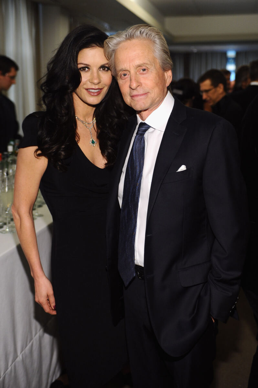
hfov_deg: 28.0
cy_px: 194
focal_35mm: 48
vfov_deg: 41.1
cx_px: 129
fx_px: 517
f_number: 3.2
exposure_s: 1/100
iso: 1250
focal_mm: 48
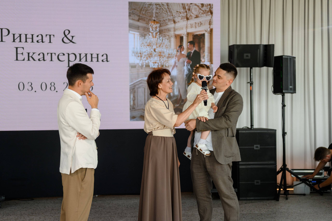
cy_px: 117
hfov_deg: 33.1
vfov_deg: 22.4
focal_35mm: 61
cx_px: 163
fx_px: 559
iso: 50
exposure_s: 1/200
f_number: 1.8
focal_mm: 50
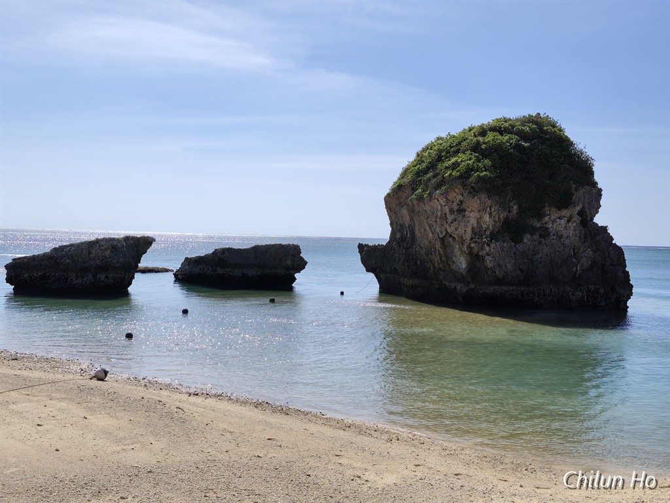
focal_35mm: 38
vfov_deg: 37.7
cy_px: 252
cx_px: 335
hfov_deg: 49.0
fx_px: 735
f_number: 1.7
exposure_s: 1/1208
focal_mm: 6.07
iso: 50
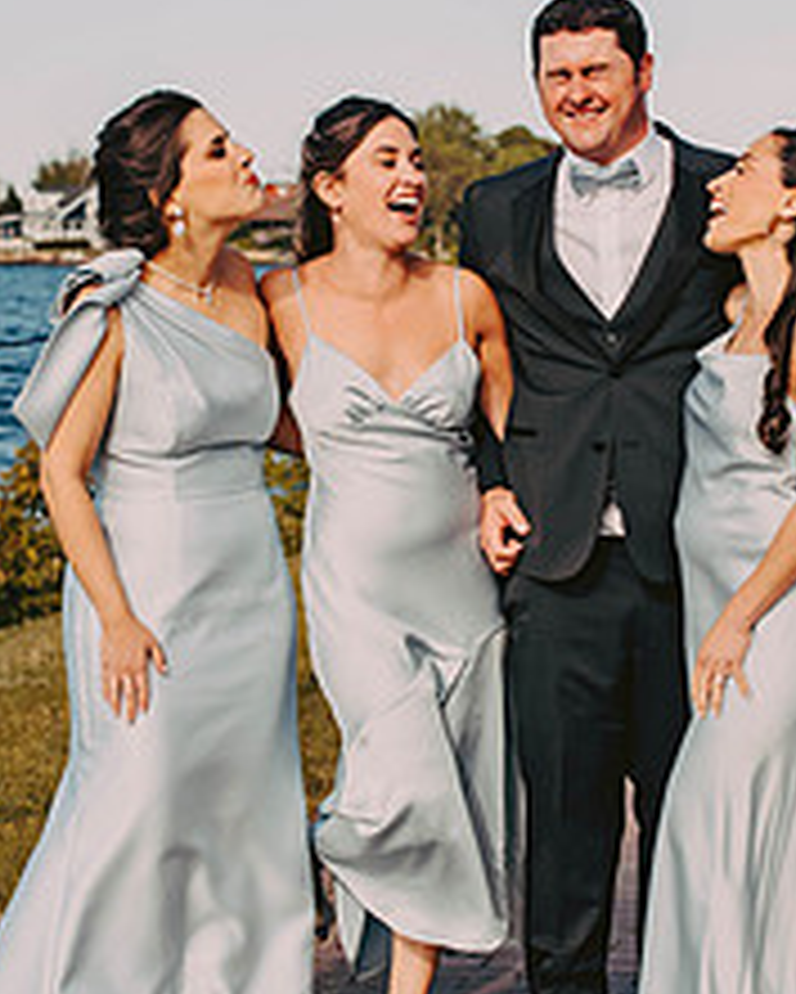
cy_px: 331
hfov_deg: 12.5
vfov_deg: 15.6
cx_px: 526
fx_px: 3620
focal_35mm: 123
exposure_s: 1/4000
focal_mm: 50
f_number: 4
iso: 200
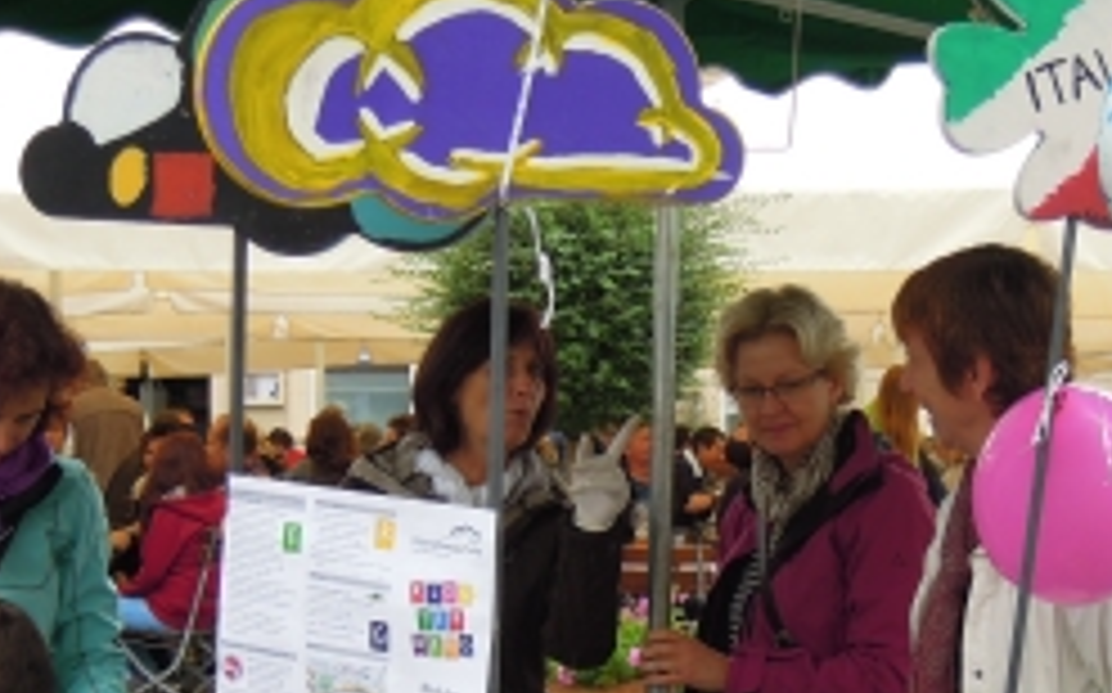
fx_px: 2605
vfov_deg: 15.1
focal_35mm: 86
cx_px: 576
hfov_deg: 24.1
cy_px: 558
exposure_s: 1/250
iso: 160
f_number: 3.3
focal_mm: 9
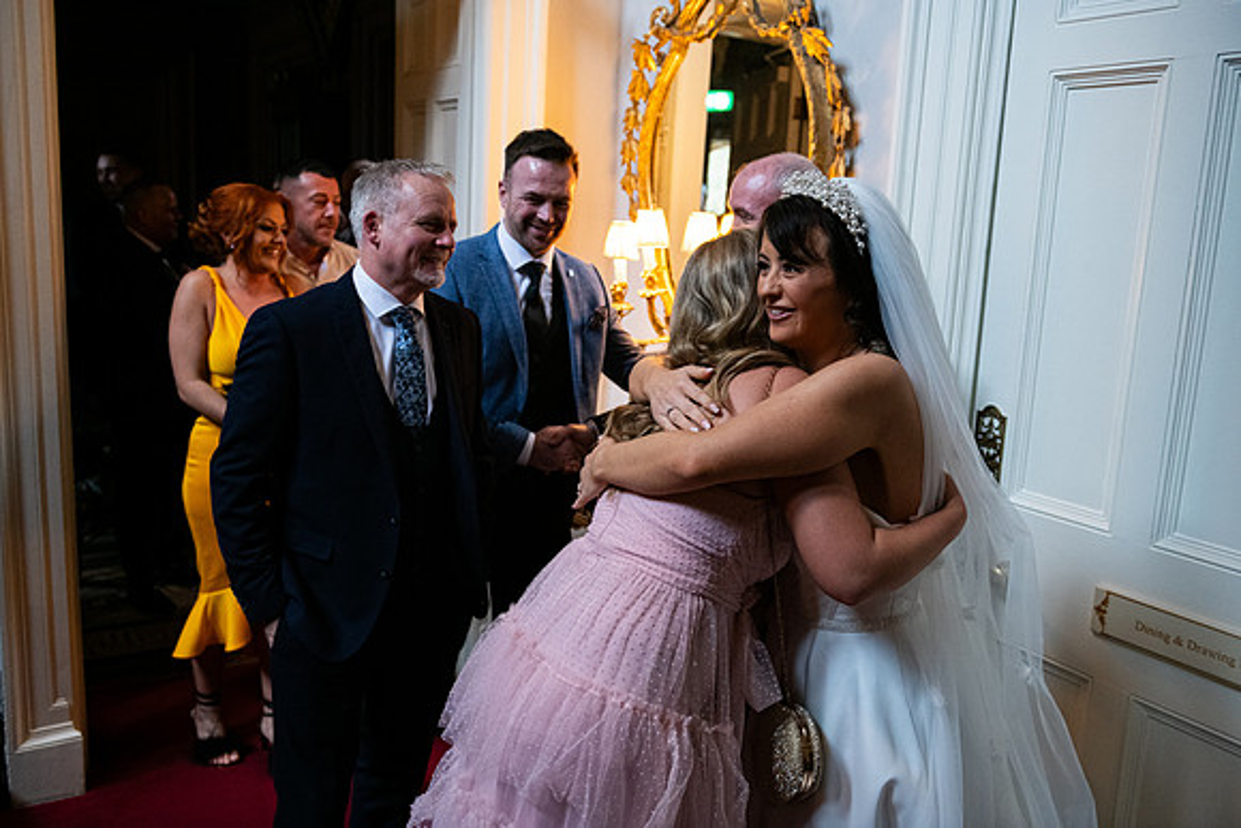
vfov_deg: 41.1
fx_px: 1103
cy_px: 414
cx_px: 620
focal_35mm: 32
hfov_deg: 58.7
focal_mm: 32
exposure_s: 1/160
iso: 1600
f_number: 3.5
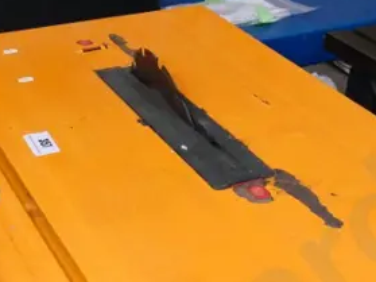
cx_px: 230
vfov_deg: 20.7
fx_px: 717
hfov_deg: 29.3
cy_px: 341
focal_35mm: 66
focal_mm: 9
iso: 3200
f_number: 4.5
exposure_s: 1/400
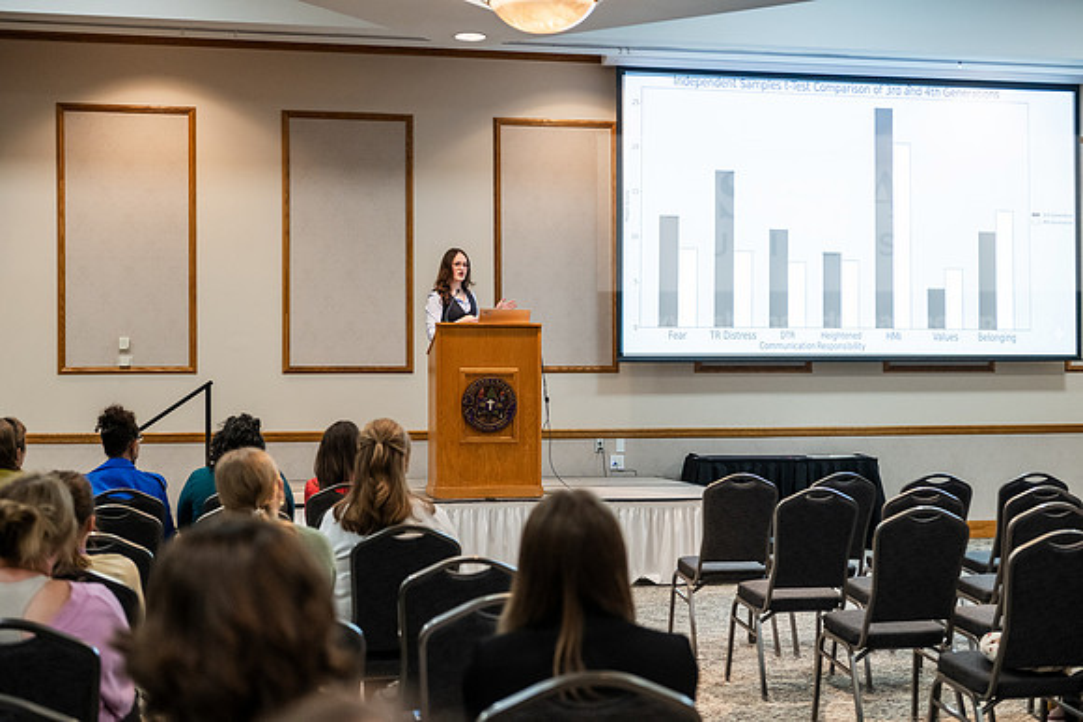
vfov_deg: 24.6
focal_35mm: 55
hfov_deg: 36.2
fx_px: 1655
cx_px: 542
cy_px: 361
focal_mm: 55
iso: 2000
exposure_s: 1/200
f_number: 3.5
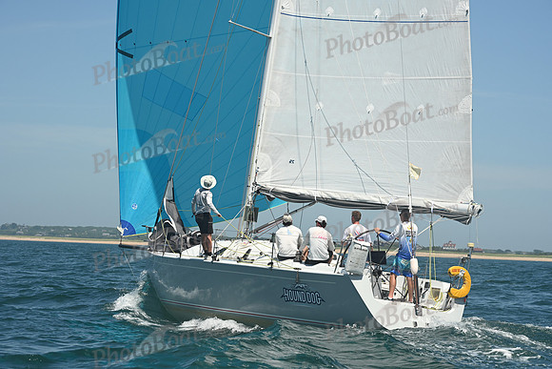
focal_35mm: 100
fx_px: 1534
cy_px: 184
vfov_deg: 13.7
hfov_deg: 20.4
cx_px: 276
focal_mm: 100
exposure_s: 1/1000
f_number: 11
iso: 320
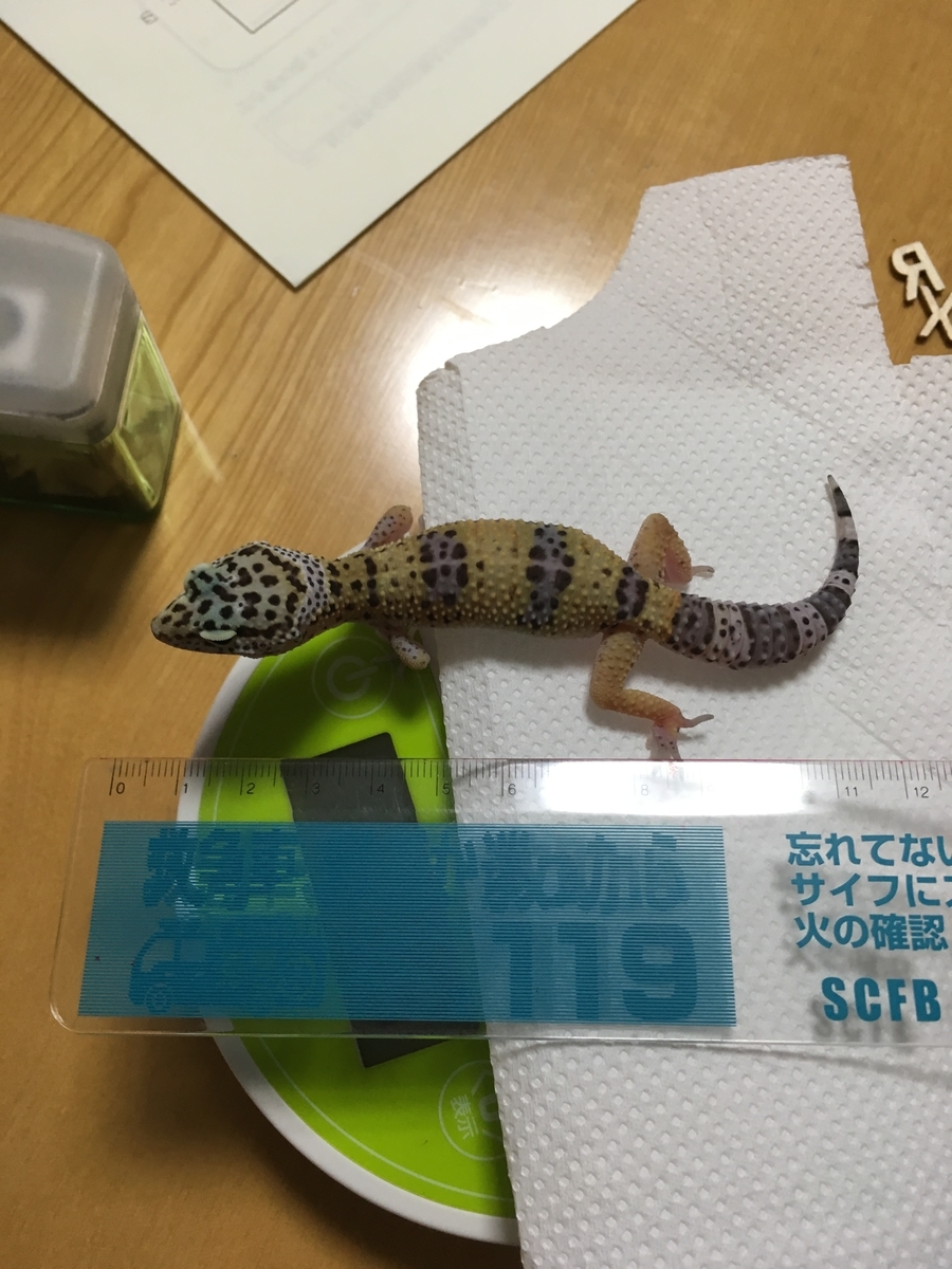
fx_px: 1063
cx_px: 476
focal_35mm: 29
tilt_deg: -74.6
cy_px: 634
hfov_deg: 48.2
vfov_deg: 61.7
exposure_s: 1/30
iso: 80
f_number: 2.2
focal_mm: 4.15
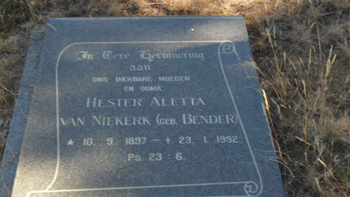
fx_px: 529
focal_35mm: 57
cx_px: 174
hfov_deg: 36.6
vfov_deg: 21.0
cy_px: 127
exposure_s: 1/60
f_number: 5
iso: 120
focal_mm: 9.3
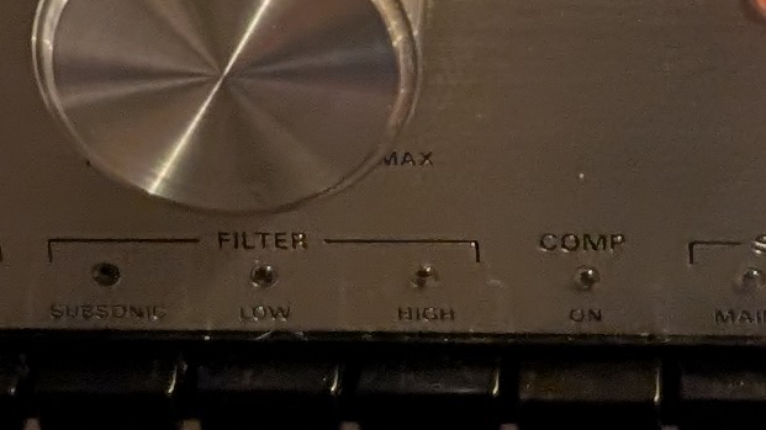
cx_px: 376
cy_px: -320
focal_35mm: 172
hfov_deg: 12.5
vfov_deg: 6.9
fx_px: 3493
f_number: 1.68
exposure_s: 1/42.3
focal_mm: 6.9
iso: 21
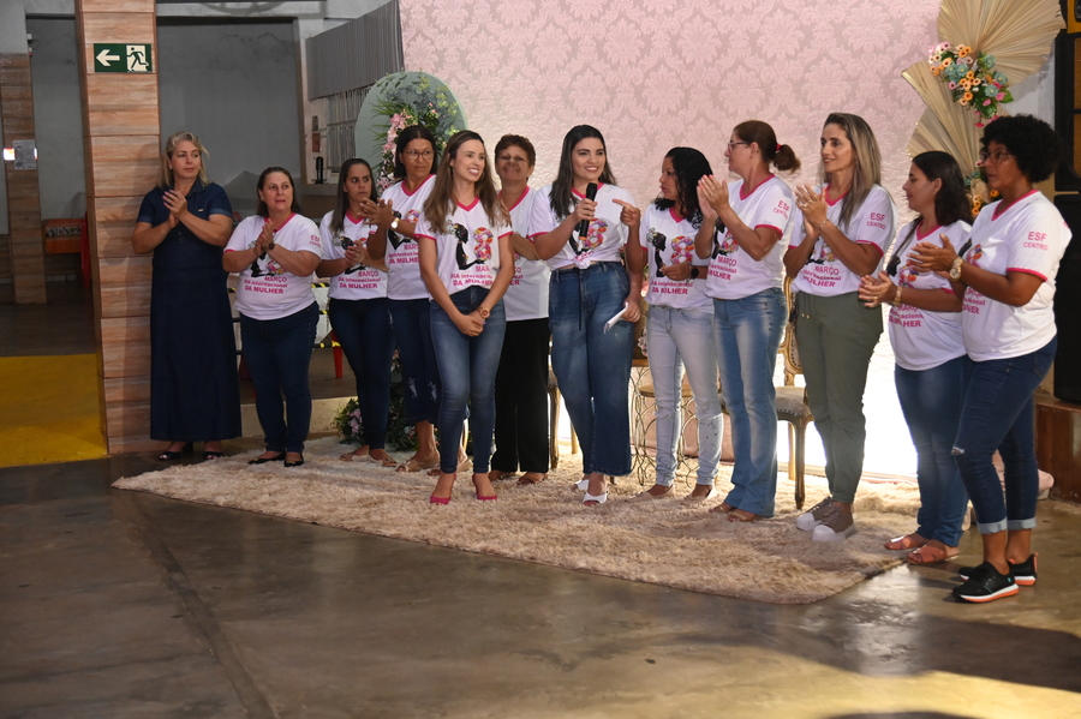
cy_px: 360
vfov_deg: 26.0
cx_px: 540
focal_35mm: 52
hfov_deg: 38.2
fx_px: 1561
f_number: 4
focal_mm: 52
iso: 3200
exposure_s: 1/60
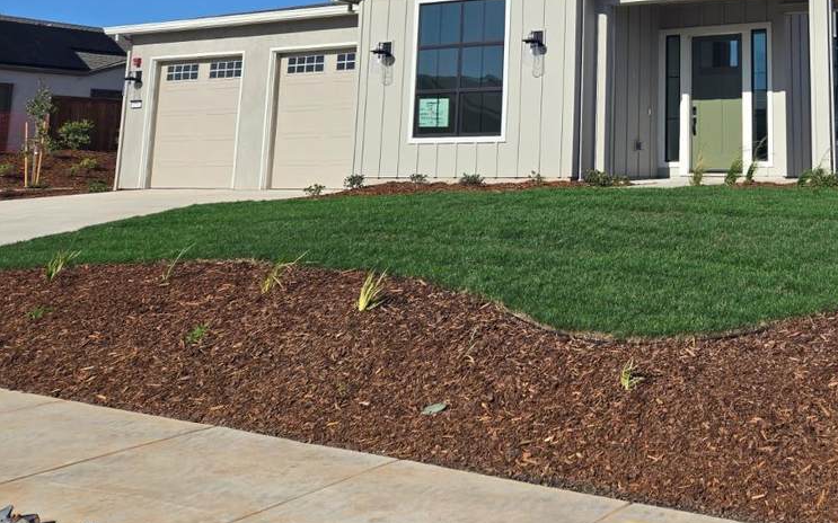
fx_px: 959
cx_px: 721
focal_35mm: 42
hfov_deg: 43.9
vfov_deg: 28.7
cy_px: 6
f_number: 1.8
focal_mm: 5.4
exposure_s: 1/2921
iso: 25
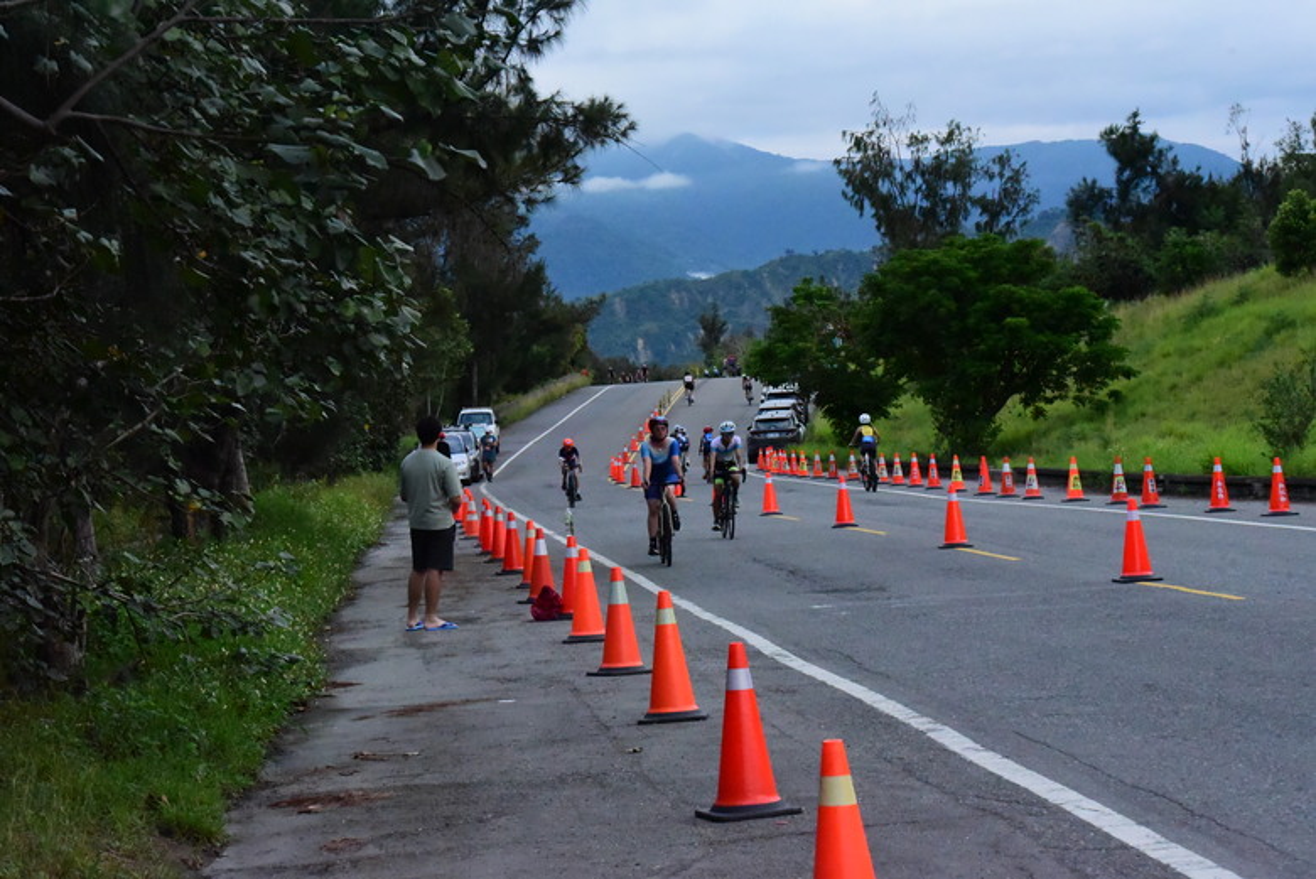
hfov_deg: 20.0
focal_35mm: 102
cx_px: 658
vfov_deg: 13.4
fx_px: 3731
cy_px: 440
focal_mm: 102
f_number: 14
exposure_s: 1/3200
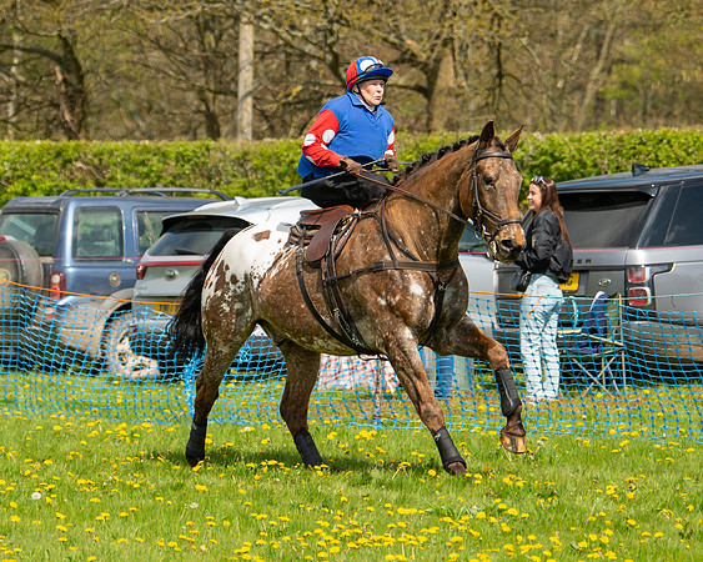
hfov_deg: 8.5
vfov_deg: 6.8
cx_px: 287
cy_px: 290
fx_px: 4727
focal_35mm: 227
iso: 200
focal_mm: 122
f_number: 4
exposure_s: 1/1250
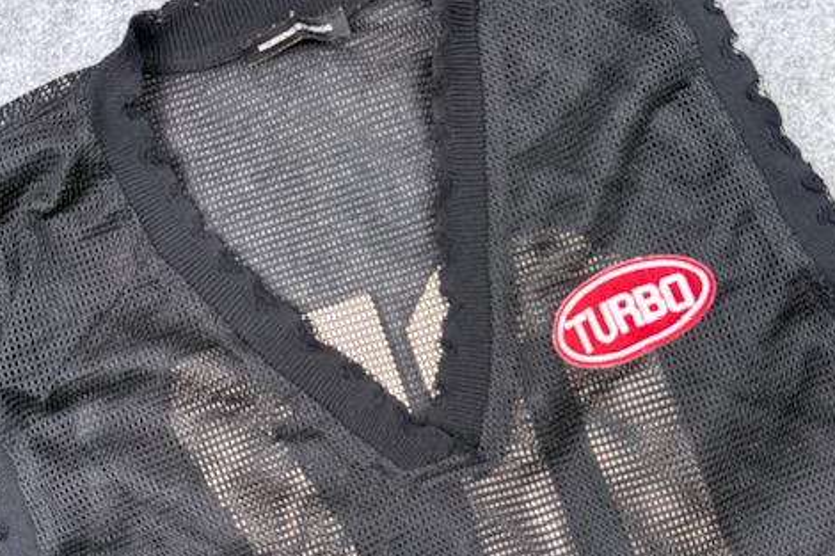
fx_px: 788
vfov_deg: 38.9
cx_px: 419
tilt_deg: -59.0
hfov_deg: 55.8
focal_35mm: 34
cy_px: 282
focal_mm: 6.76
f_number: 1.78
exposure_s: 1/100
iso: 200
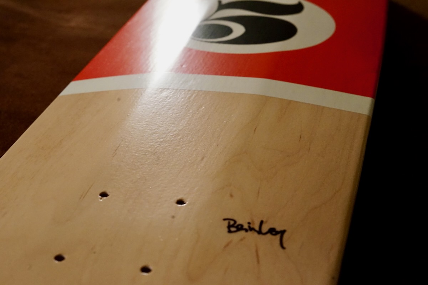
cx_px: 214
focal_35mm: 50
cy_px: 142
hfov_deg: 39.6
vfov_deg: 27.0
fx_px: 594
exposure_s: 1/30
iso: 6400
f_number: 9
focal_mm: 50
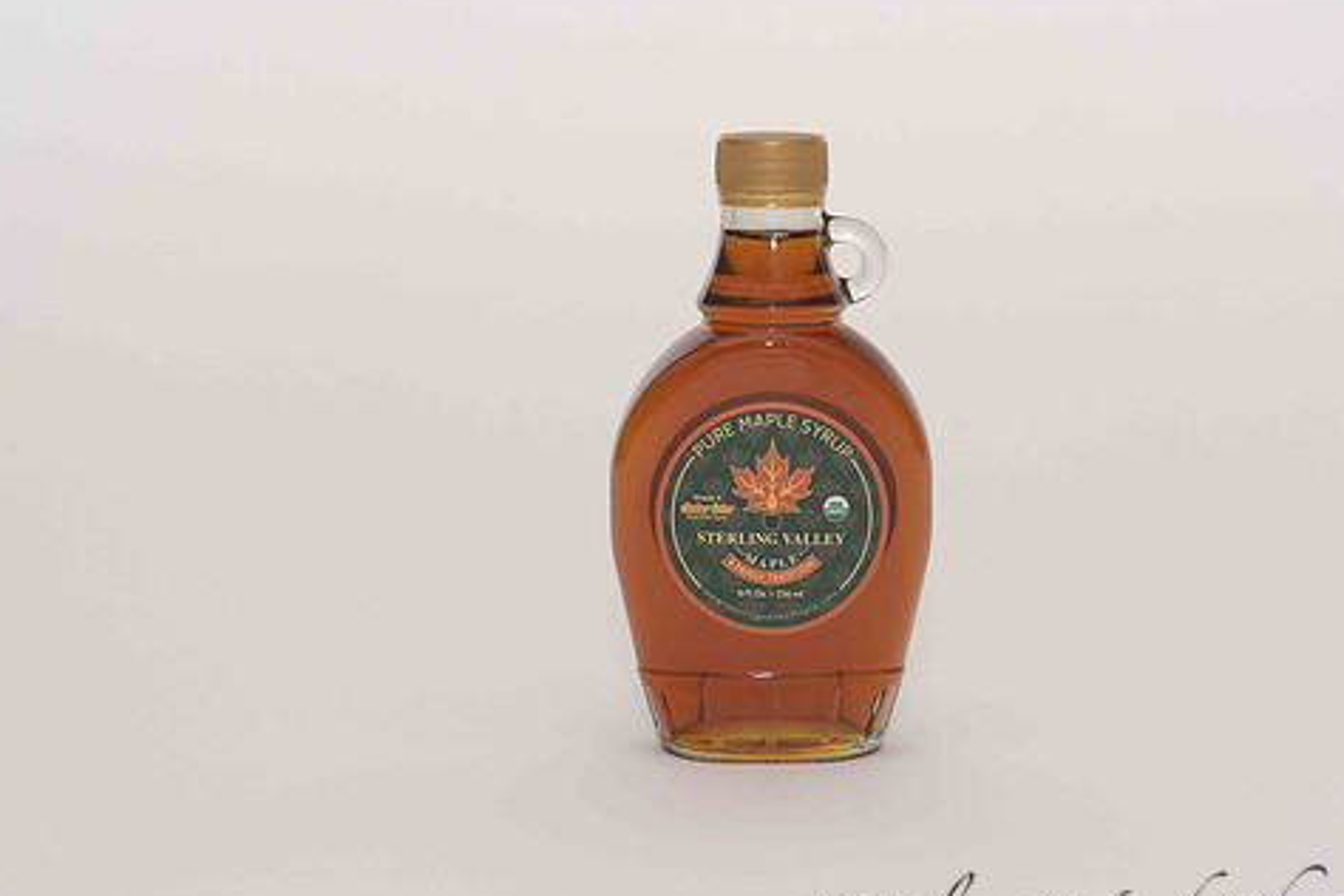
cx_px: 794
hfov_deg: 19.6
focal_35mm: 104
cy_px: 486
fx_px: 3882
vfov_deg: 13.2
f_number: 13
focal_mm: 85
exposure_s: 1/100
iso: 400
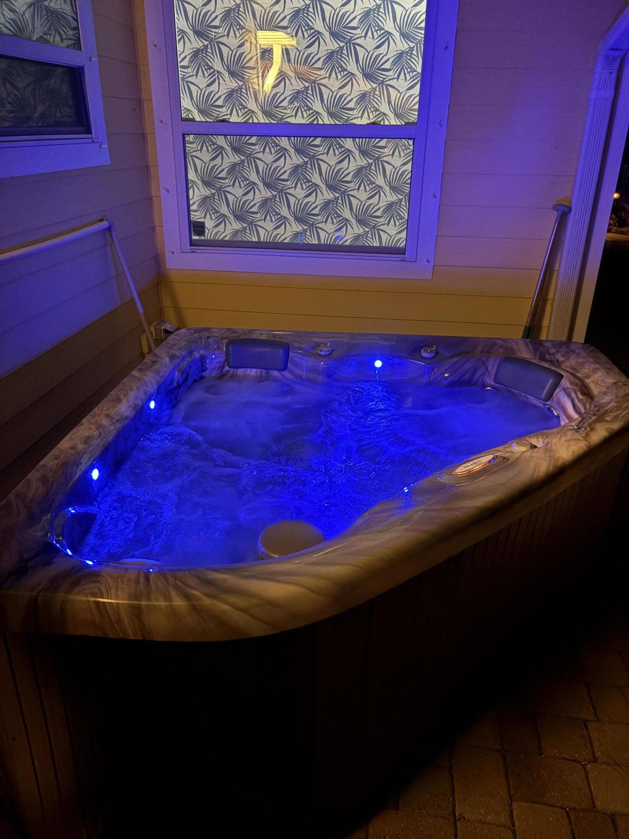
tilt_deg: -22.4
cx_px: 314
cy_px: 420
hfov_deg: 53.1
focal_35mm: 26
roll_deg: -1.5
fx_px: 630
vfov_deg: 67.3
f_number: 1.6
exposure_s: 1/9
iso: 1000
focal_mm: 5.96
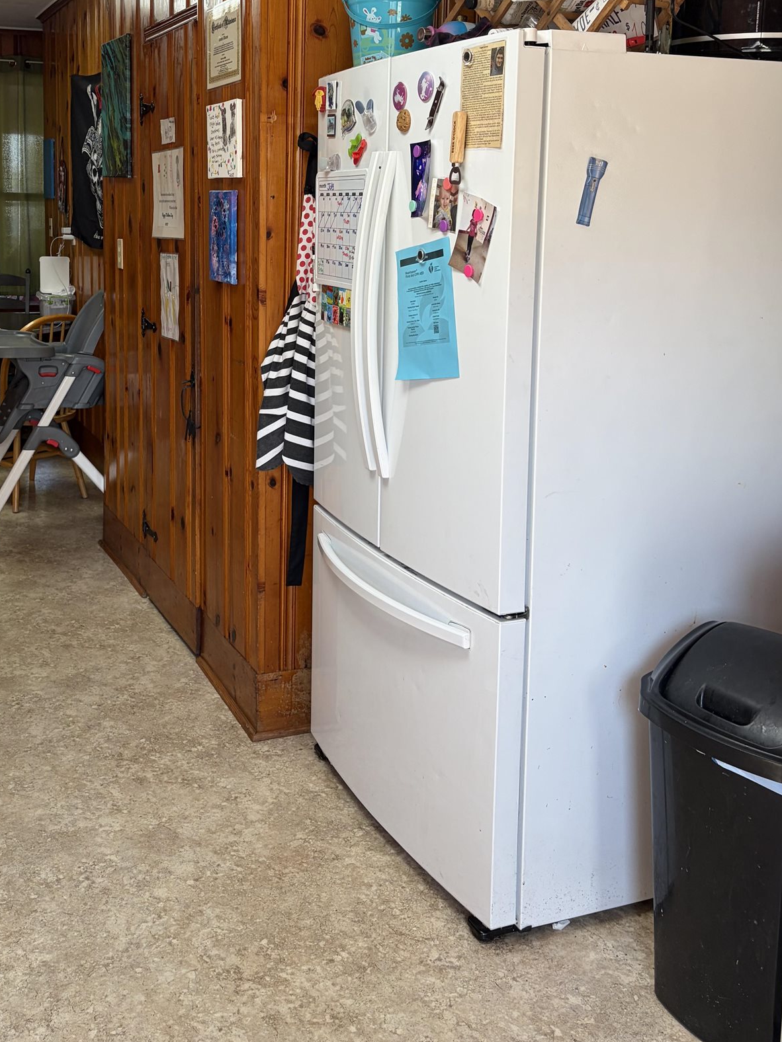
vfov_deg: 48.1
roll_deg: -1.5
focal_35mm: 38
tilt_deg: -6.7
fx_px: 1145
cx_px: 278
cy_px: 337
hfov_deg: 37.4
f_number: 1.6
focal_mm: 5.96
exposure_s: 1/60
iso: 80
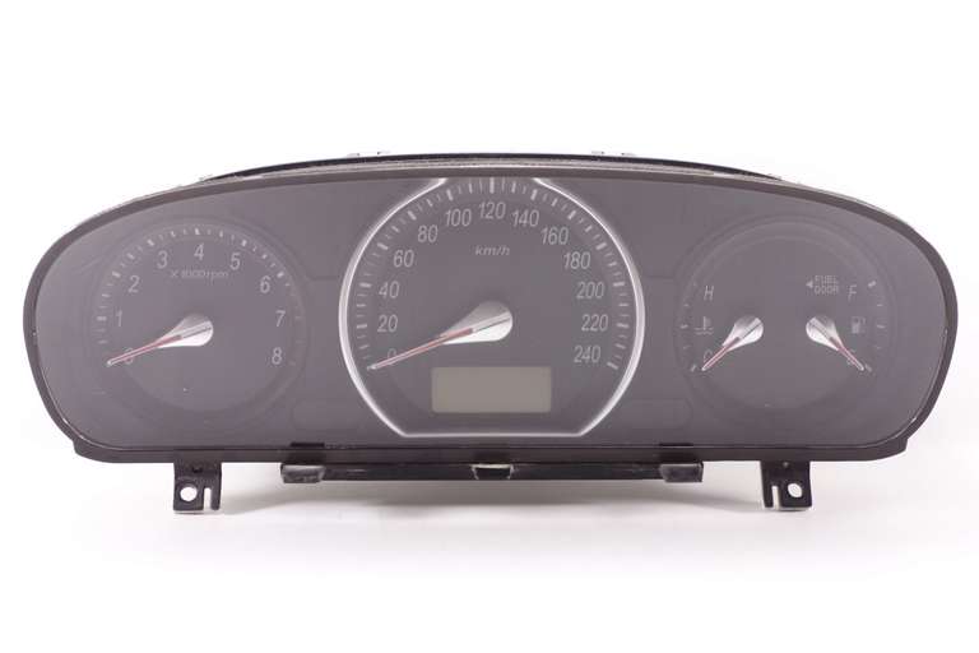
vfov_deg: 21.6
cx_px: 490
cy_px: 326
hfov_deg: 31.9
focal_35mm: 63
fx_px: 1713
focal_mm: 23.27
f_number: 3.5
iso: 640
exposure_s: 1/80
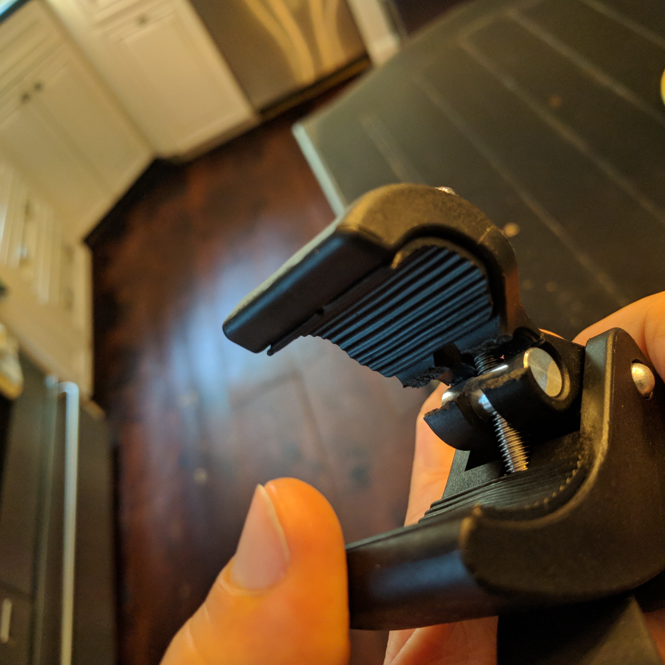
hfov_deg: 52.0
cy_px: 334
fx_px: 674
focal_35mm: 31
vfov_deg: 52.5
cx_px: 416
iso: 568
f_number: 2
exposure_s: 1/47.9
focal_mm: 4.67
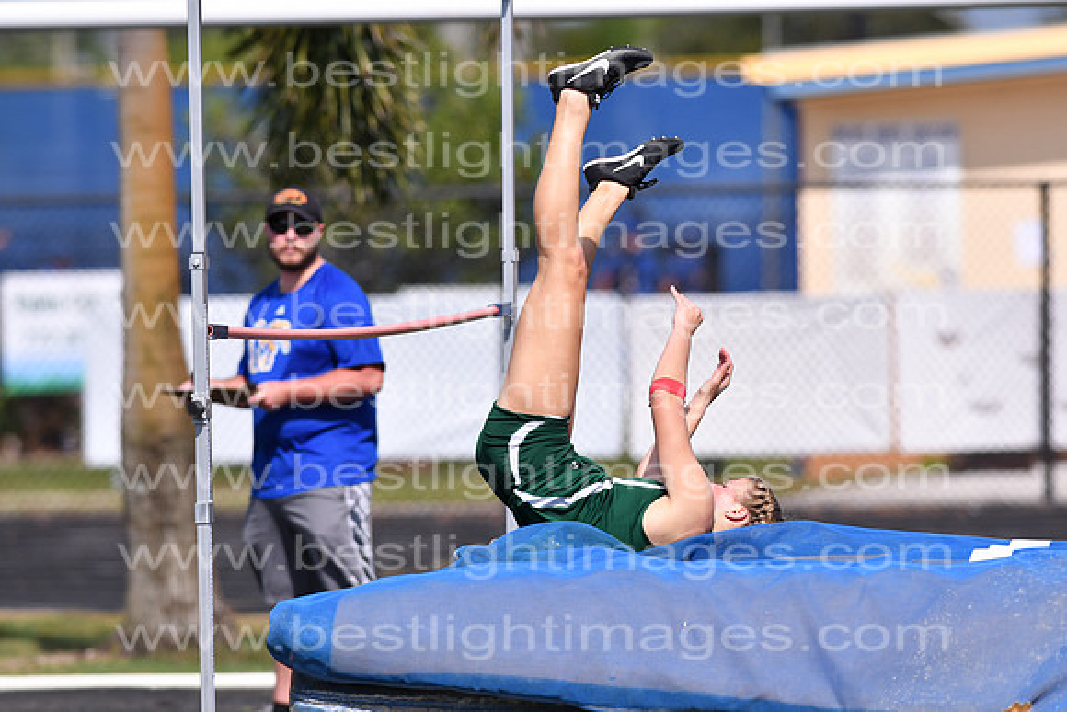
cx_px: 534
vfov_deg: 3.1
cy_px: 356
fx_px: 13340
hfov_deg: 4.6
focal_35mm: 450
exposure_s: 1/8000
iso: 400
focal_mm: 300
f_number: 4
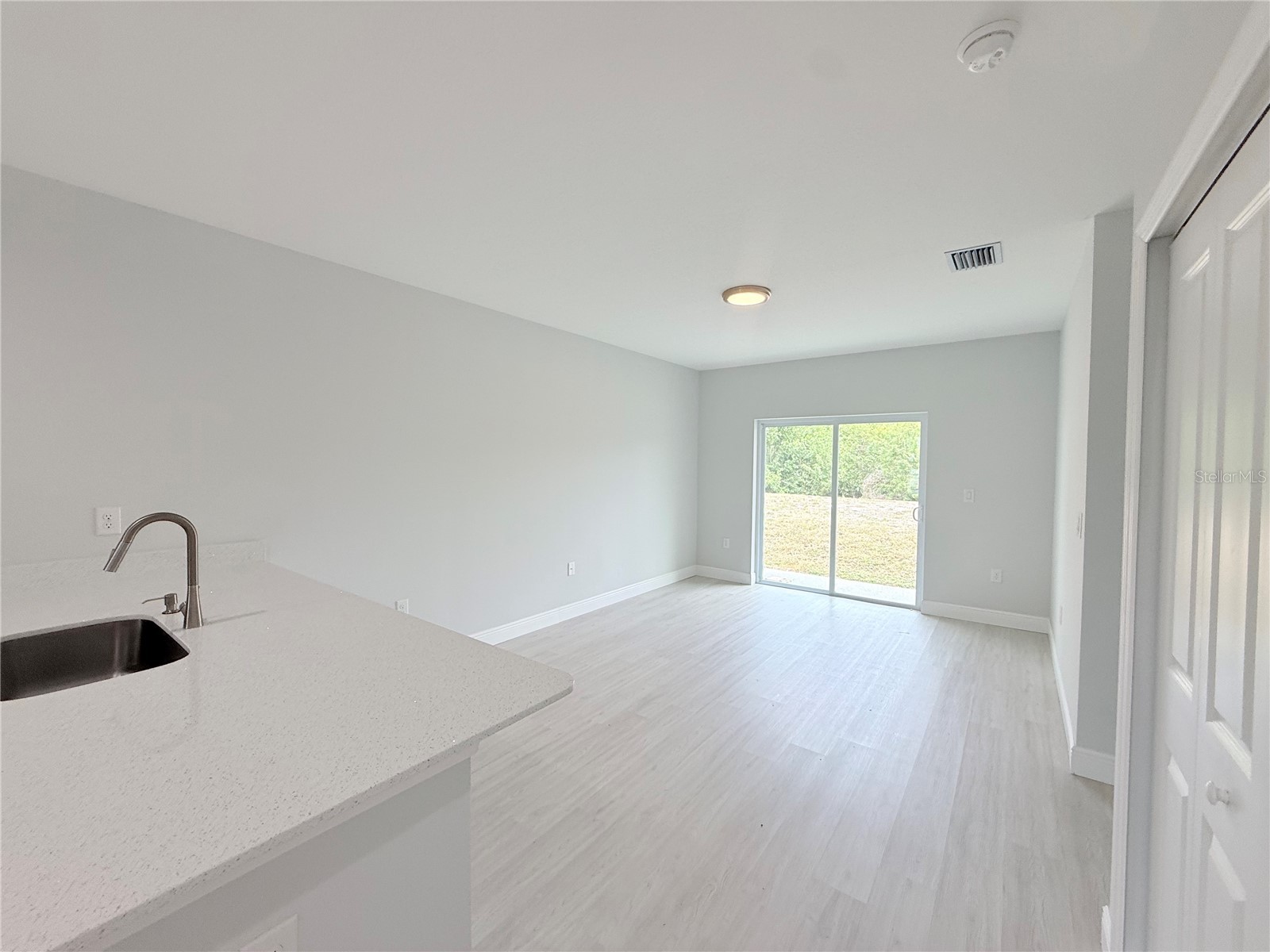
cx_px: 635
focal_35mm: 14
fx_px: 514
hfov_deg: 102.1
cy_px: 476
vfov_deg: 85.7
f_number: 2.2
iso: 50
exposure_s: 1/155
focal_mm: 2.22
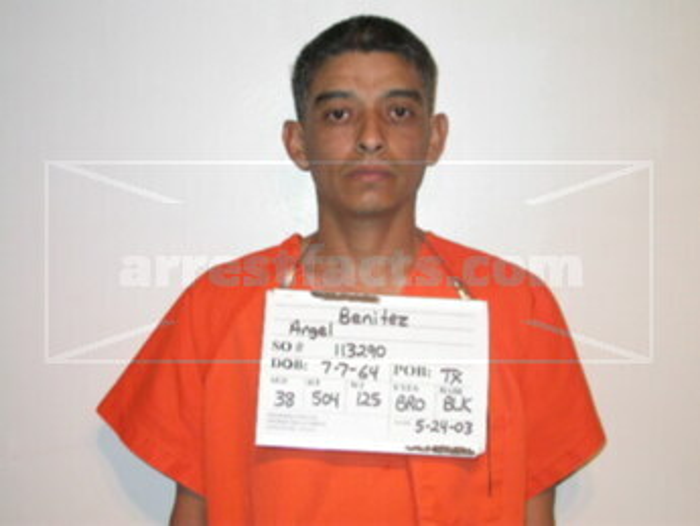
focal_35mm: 60
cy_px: 263
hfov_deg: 32.2
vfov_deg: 24.4
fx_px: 1214
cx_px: 350
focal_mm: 12.4
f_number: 3.1
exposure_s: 1/60.3
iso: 100
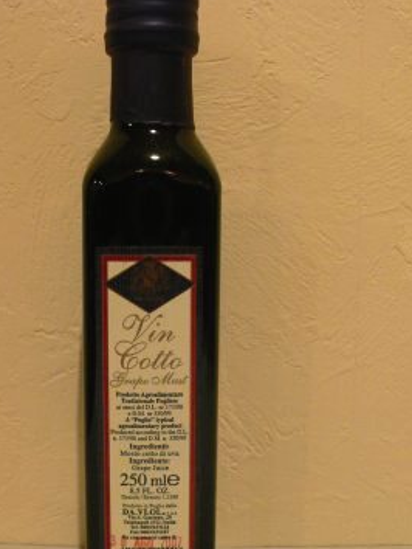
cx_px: 156
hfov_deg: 33.5
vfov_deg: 43.8
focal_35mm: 43
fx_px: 682
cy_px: 293
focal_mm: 6.3
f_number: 2.8
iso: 200
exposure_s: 1/25
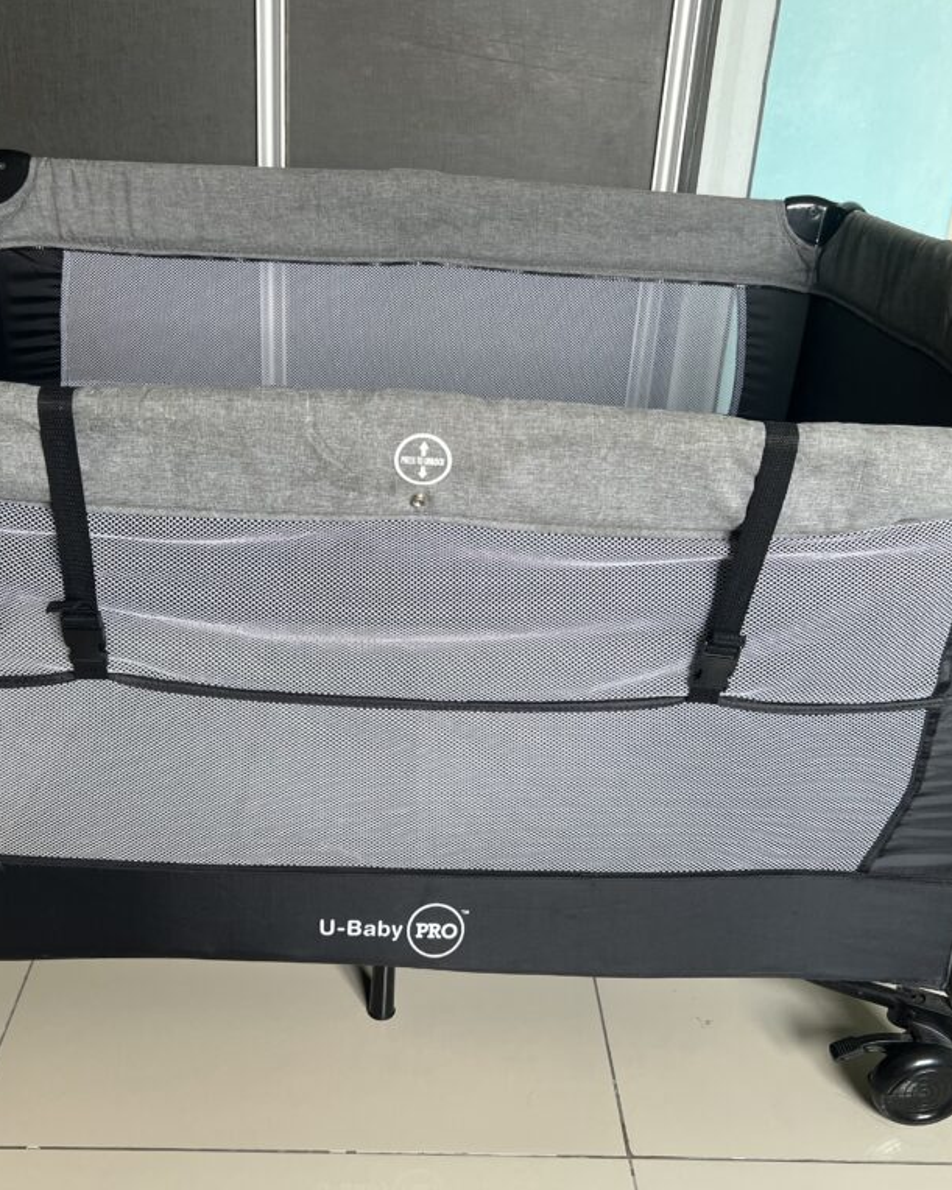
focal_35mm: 34
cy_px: 593
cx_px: 439
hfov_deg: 43.3
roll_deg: -2.5
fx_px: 1198
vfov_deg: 52.8
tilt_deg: -25.6
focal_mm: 5.7
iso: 100
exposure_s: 1/121
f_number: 1.5
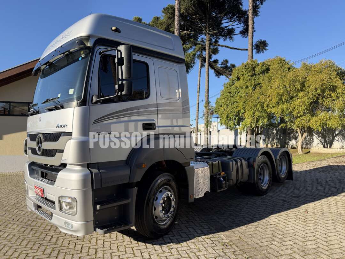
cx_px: 172
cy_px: 130
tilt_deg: +2.0
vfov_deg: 56.8
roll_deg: -0.9
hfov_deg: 71.6
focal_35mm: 24
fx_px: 239
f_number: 1.78
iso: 80
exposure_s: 1/2232
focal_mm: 6.76
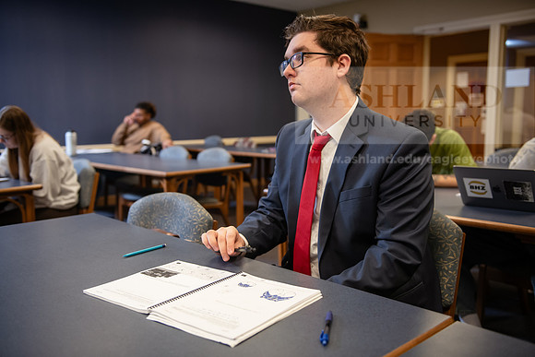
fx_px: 520
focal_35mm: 35
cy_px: 178
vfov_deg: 37.9
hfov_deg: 54.4
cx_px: 268
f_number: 2.8
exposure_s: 1/160
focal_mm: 35
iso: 800
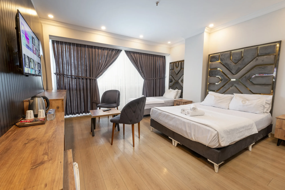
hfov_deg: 100.4
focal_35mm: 15
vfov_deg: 77.2
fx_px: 119
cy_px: 95
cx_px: 142
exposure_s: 1/1.67
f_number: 8
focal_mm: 15
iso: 100
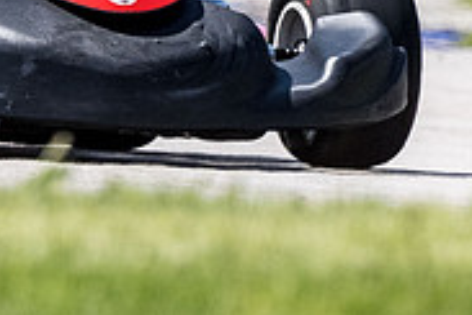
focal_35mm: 2440
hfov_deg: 0.8
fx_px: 31989
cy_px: -185
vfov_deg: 0.6
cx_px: -411
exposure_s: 1/2000
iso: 1800
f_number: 11
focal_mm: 500
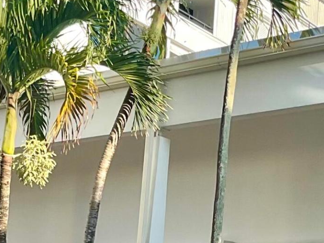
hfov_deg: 16.3
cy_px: 335
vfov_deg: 11.8
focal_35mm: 121
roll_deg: -3.6
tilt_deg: +1.9
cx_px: 190
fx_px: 1133
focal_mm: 3
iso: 16
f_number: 1.8
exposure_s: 1/613
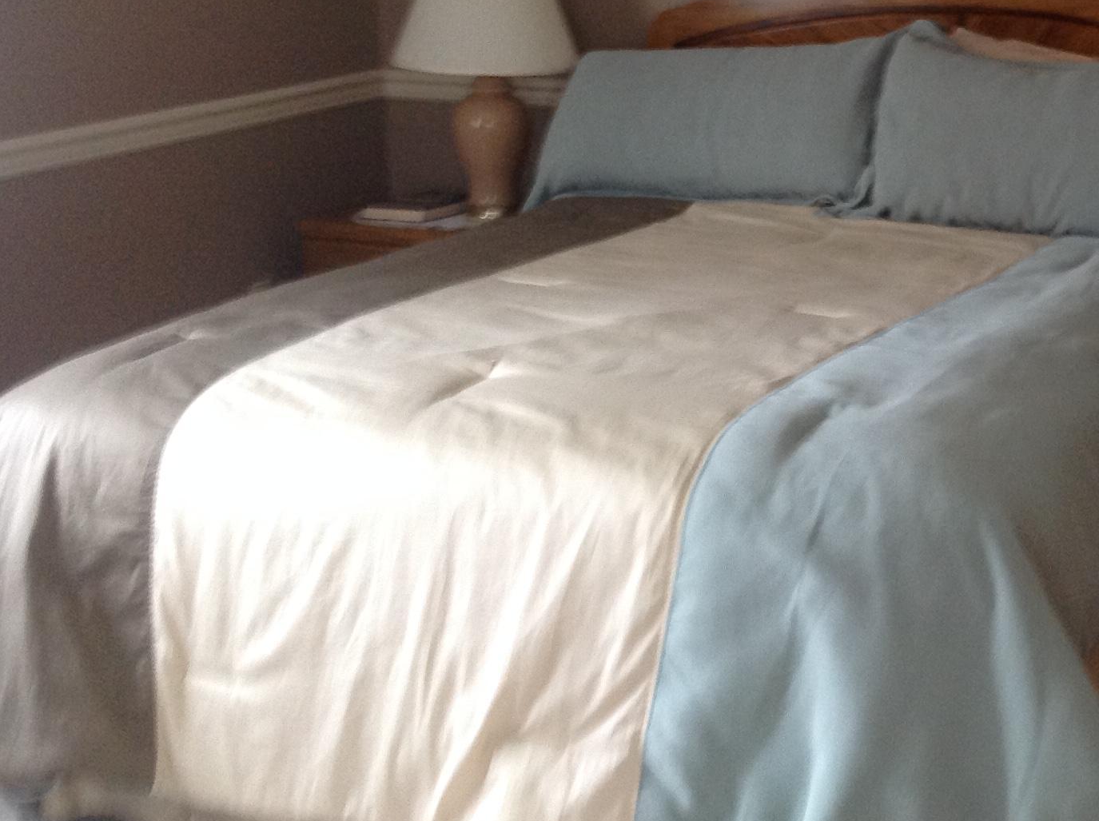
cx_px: 984
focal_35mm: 66
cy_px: 168
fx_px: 2092
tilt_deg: -8.2
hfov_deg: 28.3
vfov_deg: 21.9
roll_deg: +0.4
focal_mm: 4.28
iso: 125
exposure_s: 1/15
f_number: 2.4
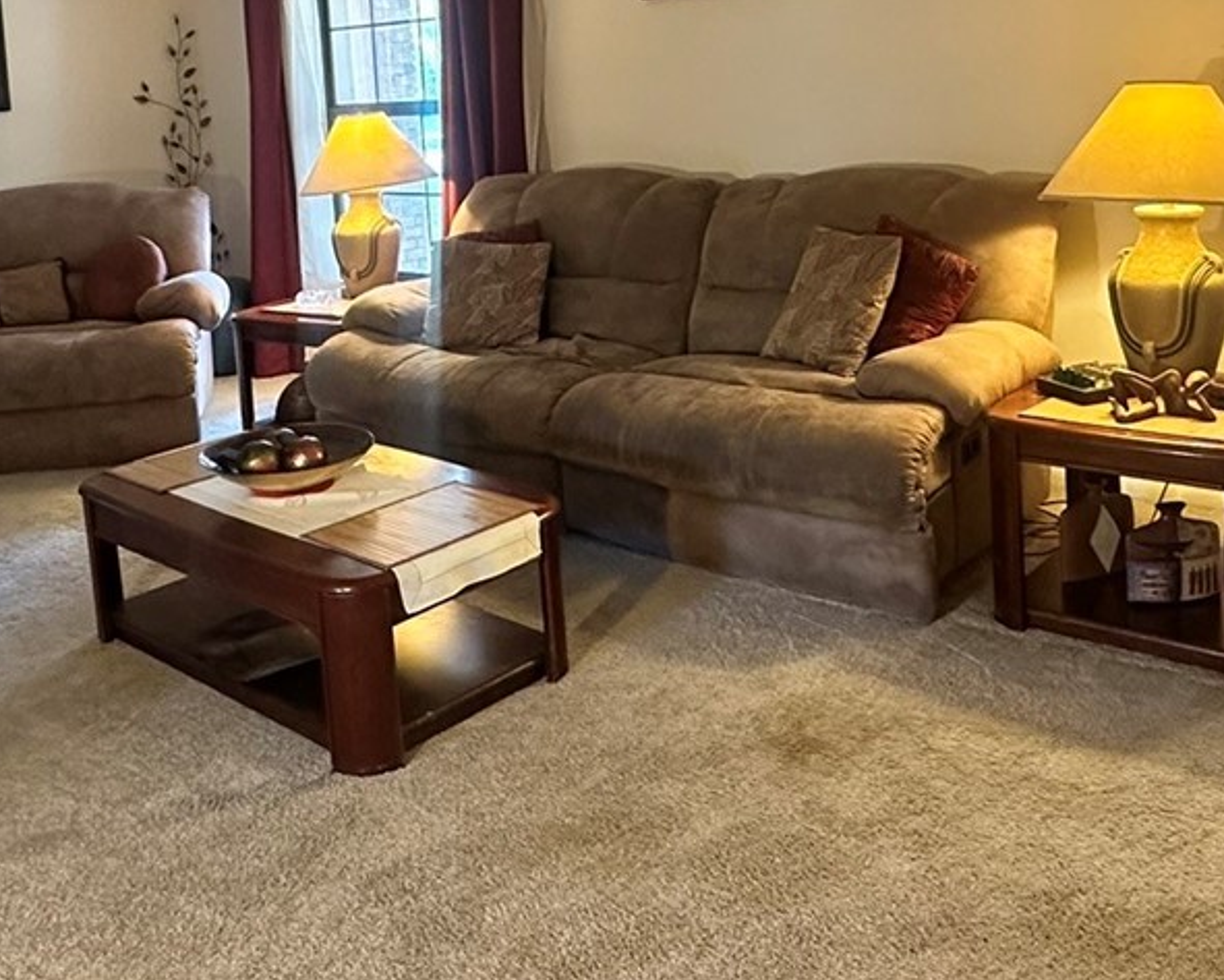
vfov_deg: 38.4
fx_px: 1341
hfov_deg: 49.0
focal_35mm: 37
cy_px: 174
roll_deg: +3.8
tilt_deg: -3.7
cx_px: 563
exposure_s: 1/60
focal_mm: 2.22
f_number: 2.2
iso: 500
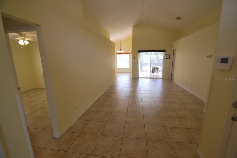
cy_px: 79
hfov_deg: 100.3
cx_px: 118
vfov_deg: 77.5
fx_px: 99
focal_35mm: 15
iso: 200
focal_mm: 10
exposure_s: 1/60
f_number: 4
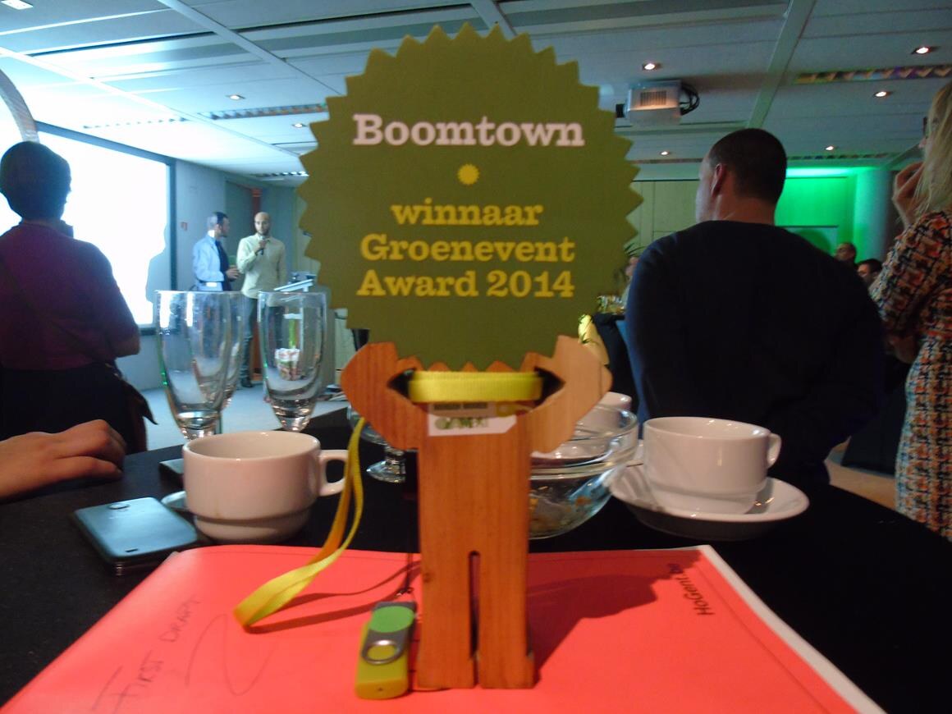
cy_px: 357
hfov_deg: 69.4
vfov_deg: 54.9
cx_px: 476
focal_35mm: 25
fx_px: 688
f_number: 3.4
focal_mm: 4.4
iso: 400
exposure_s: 1/4
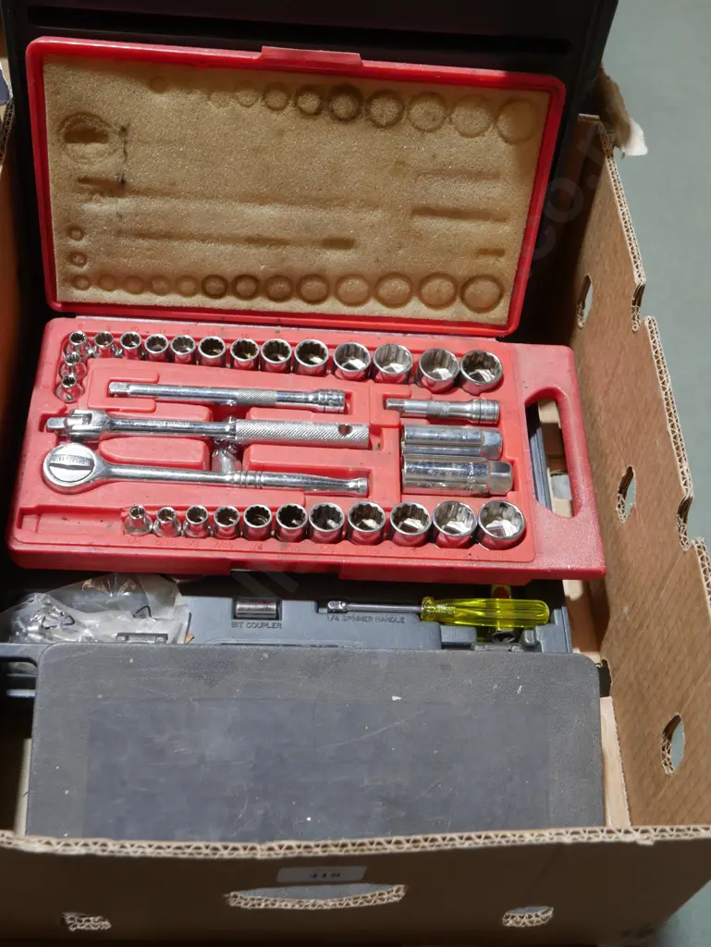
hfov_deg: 34.4
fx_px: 1149
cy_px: 474
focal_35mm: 42
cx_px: 356
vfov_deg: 44.8
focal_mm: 21
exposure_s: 1/60
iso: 640
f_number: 4.6
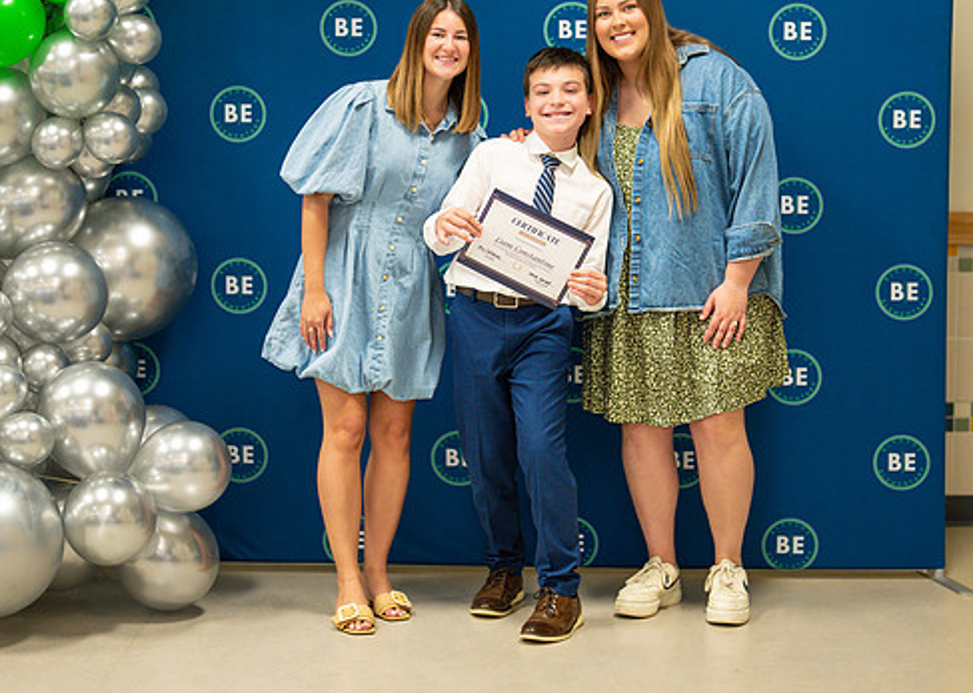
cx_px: 546
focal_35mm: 76
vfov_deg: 18.7
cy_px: 277
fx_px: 2098
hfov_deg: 26.1
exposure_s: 1/400
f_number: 1.2
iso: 1000
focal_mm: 50
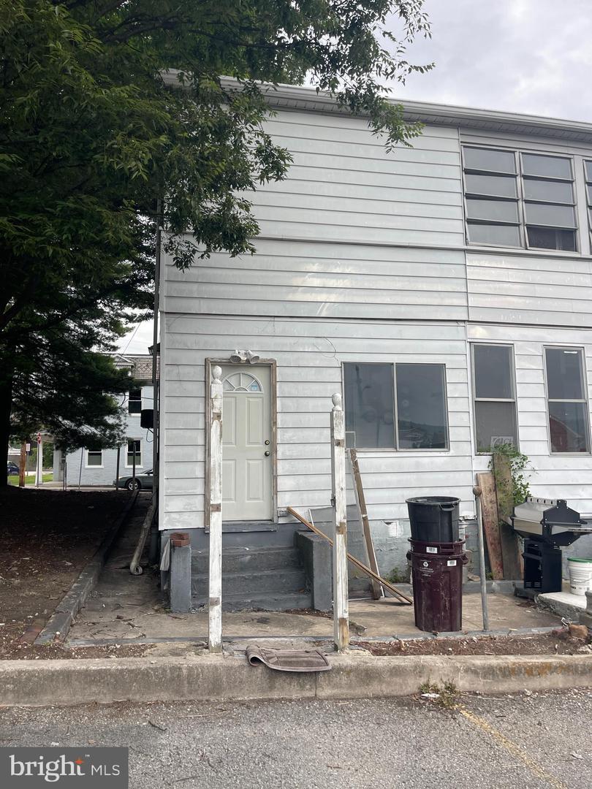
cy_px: 394
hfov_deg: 54.9
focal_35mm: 25
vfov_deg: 69.4
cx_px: 296
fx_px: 570
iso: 32
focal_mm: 5.1
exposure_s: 1/452
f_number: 1.6
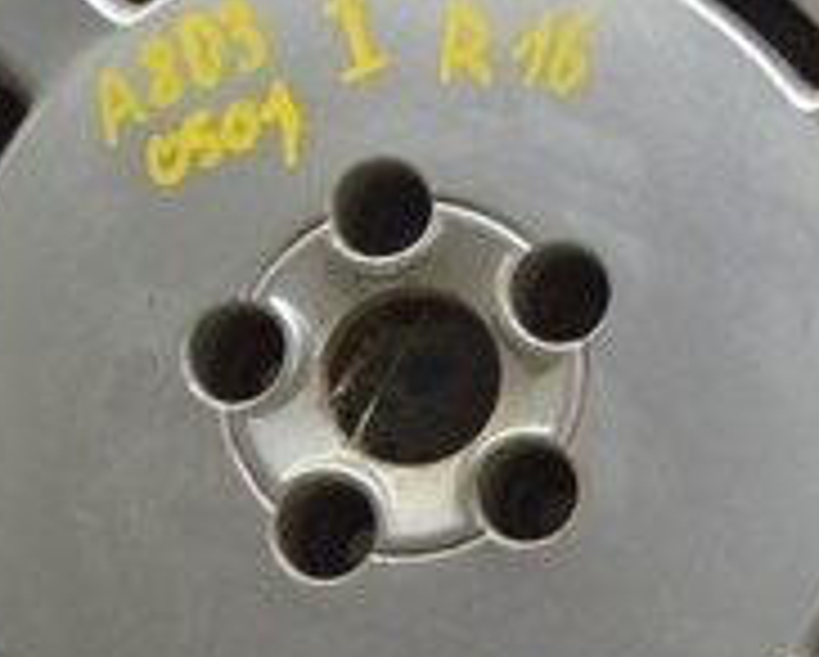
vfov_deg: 9.8
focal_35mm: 158
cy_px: 232
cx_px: 1264
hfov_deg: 11.6
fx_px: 3834
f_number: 5.6
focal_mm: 20
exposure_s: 1/20
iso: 400
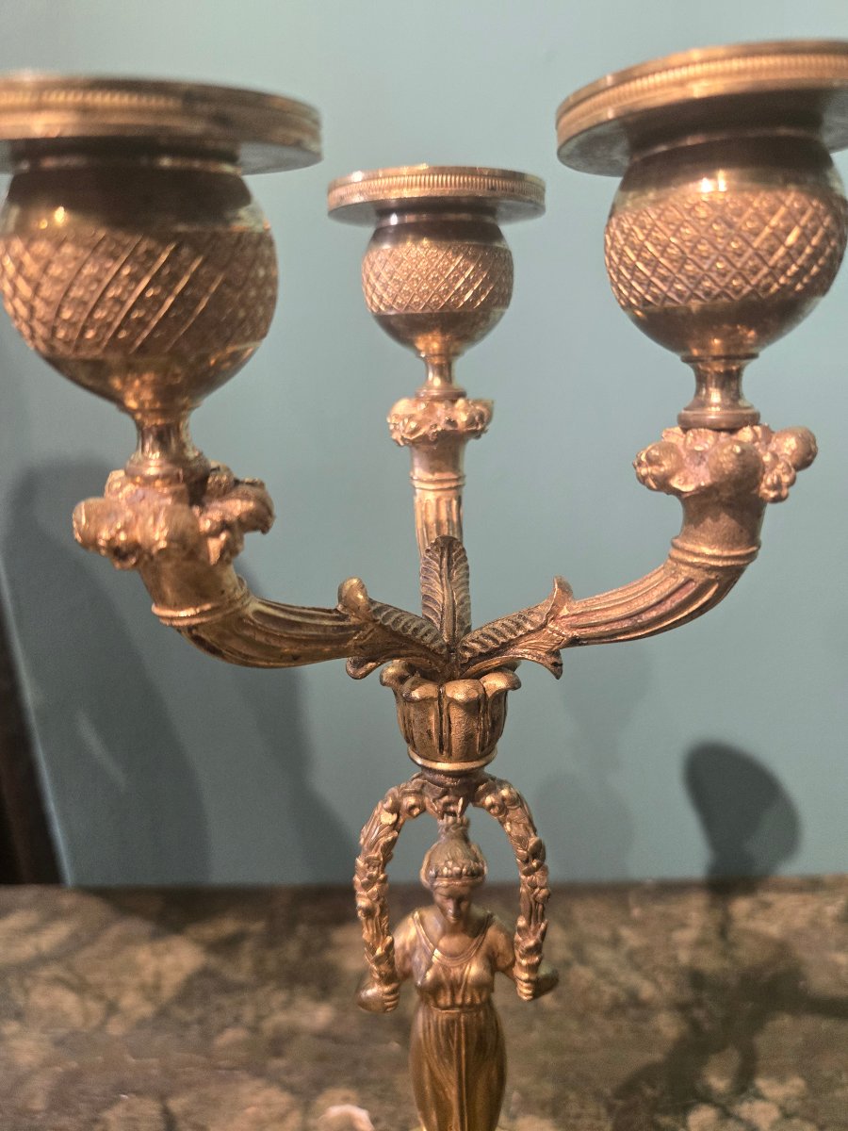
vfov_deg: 73.9
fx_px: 751
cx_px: 424
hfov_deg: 58.9
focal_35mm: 23
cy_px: 566
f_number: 1.8
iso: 500
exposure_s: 1/100
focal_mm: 5.4
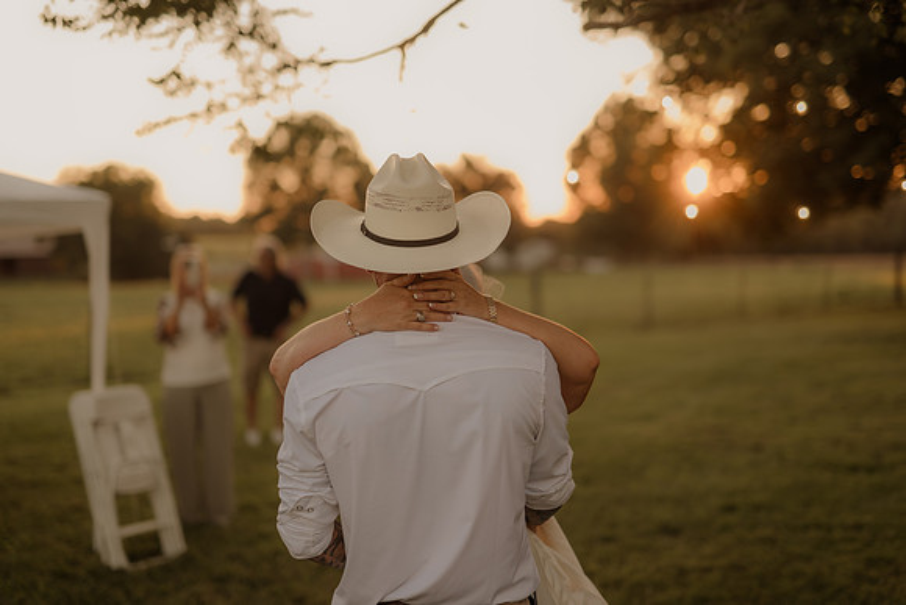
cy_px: 302
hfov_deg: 39.6
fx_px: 1259
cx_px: 453
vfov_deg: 27.0
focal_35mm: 50
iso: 200
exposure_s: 1/400
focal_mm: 50
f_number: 2.8
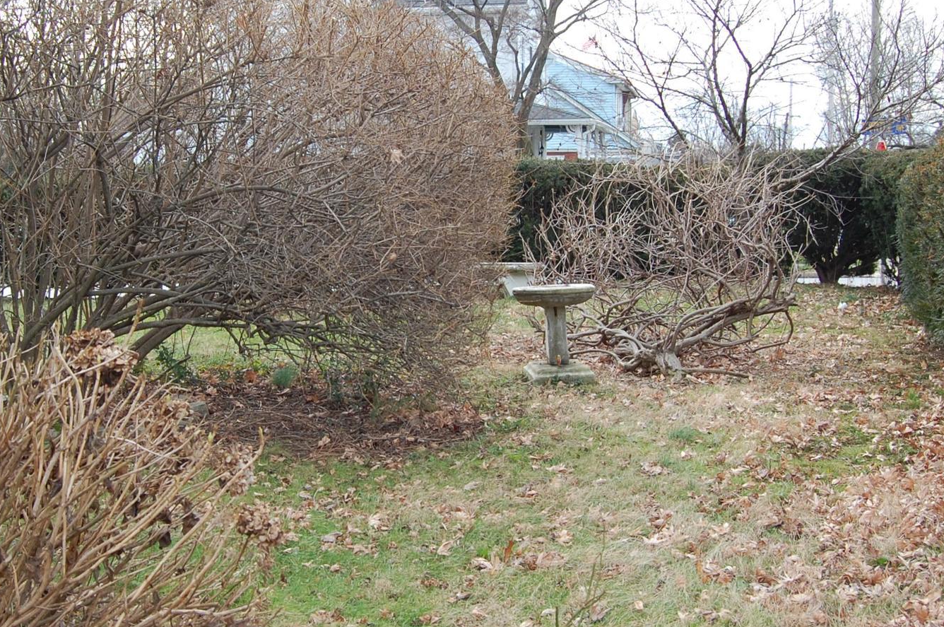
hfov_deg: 42.5
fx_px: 1205
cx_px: 363
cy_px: 286
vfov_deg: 29.2
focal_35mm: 46
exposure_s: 1/160
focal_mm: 20
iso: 200
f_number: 6.3
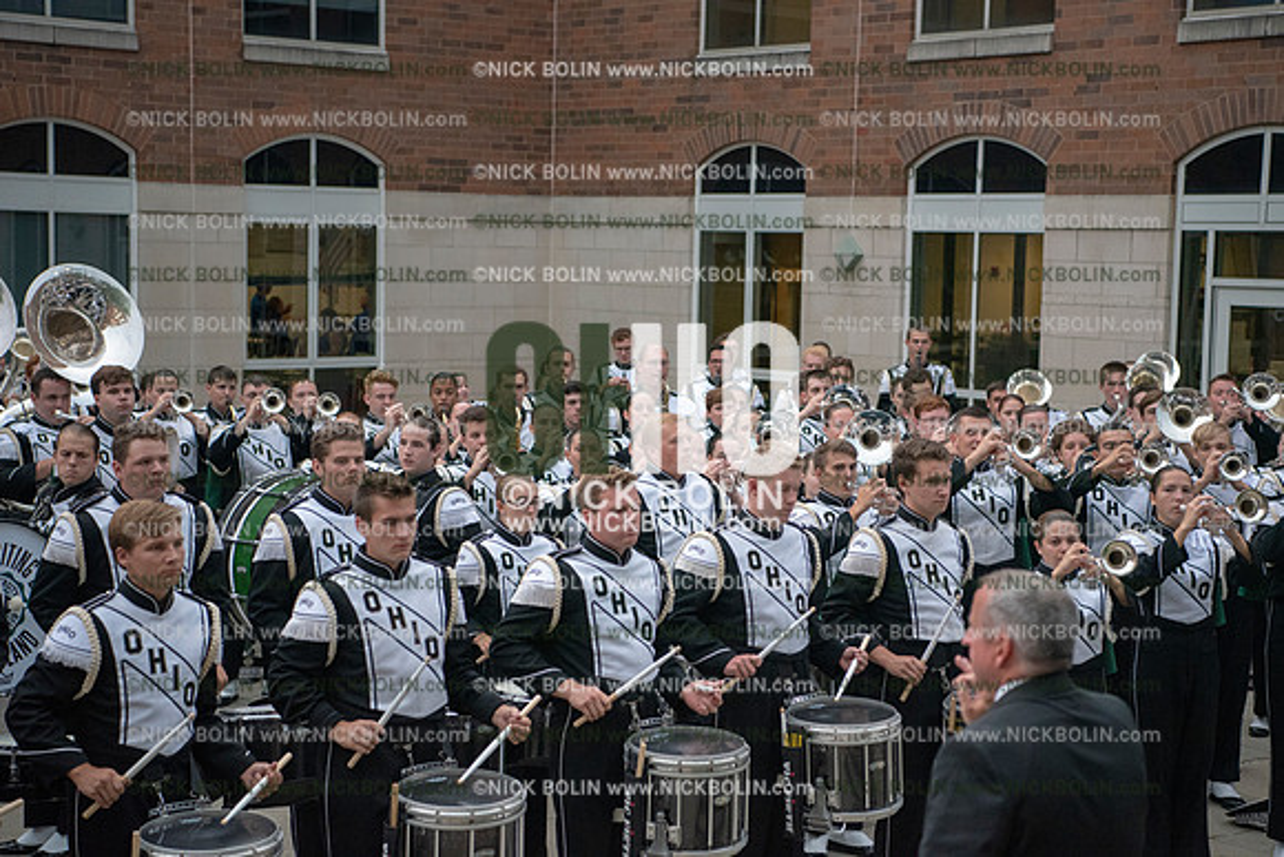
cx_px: 642
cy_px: 428
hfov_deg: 28.8
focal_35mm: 70
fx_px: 2497
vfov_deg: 19.5
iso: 3200
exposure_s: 1/1600
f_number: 3.5
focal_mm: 70
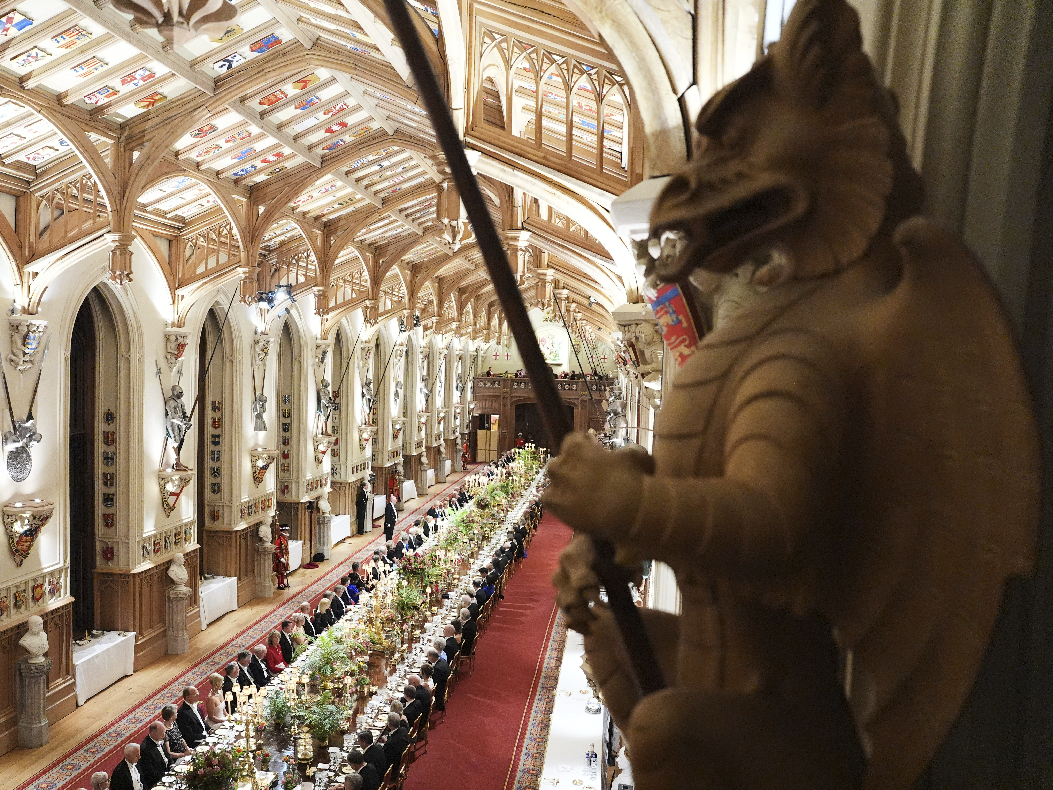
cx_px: 444
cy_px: 405
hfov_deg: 65.0
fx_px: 821
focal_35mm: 27
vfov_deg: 51.3
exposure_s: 1/50
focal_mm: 24
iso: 6400
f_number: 2.8
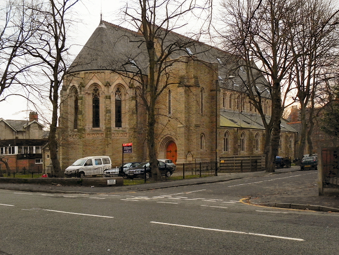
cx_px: 170
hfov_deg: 45.8
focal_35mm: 41
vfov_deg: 35.1
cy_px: 128
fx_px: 402
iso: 800
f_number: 4.5
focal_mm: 7.3
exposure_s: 1/227
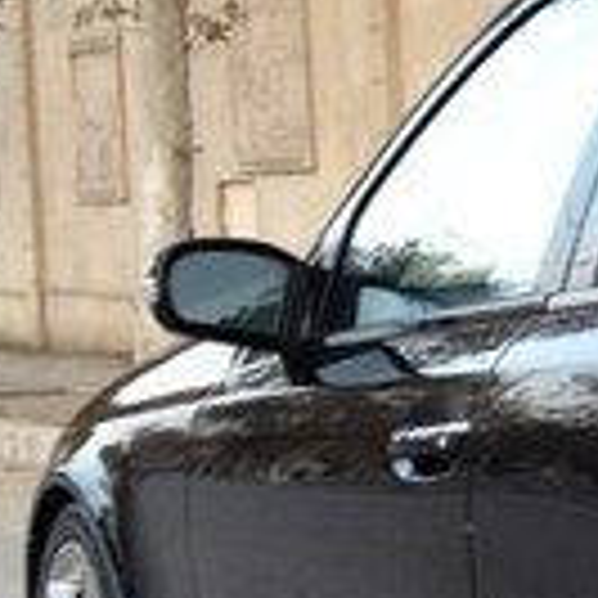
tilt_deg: -11.5
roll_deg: +0.0
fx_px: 2990
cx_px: 1196
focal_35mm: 153
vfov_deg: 11.3
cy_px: 663
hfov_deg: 10.5
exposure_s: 1/24
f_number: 2.4
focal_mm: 4.28
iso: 50
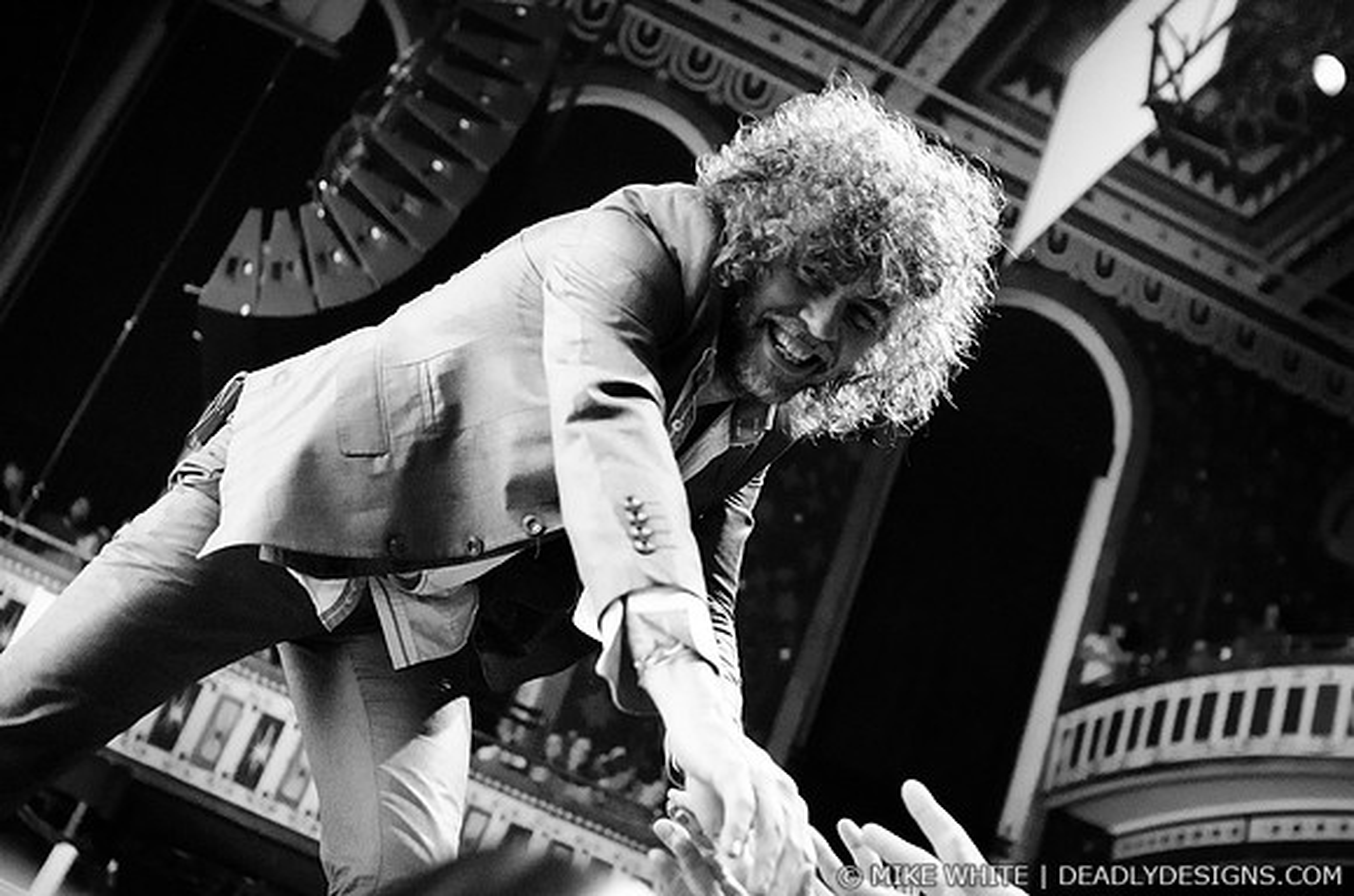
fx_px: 1689
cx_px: 677
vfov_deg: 29.7
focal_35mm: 45
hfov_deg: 43.7
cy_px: 448
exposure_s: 1/400
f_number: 3.5
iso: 1600
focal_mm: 30
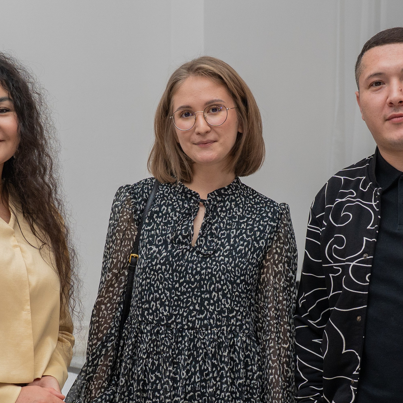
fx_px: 1172
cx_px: 177
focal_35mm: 89
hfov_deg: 19.5
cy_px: 256
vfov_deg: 19.5
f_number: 3.5
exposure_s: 1/200
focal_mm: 37
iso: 1250
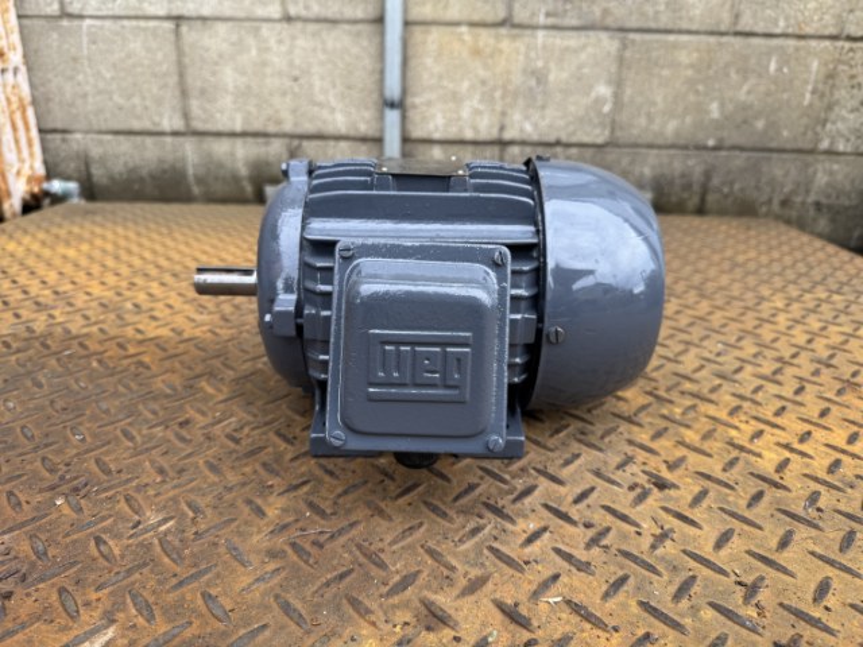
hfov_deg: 71.6
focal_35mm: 24
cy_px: 324
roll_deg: -2.0
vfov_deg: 56.8
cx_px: 432
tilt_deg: -20.6
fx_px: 598
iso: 64
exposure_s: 1/121
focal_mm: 6.76
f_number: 1.78
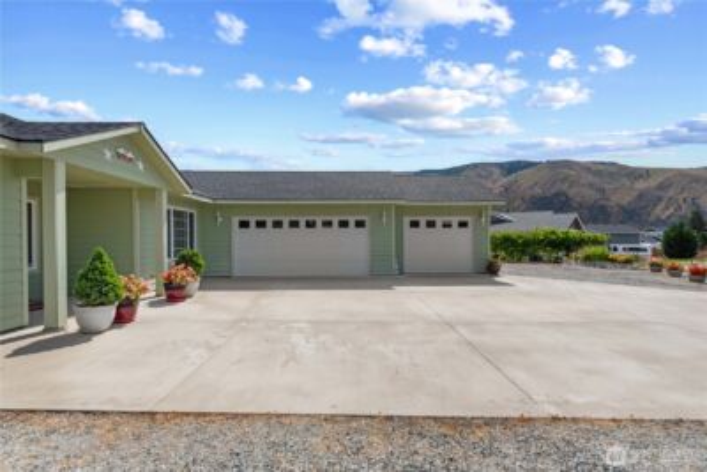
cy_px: 236
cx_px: 354
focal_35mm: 18
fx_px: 354
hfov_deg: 90.0
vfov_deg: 67.4
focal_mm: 18
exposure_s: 1/3200
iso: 100
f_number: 7.1
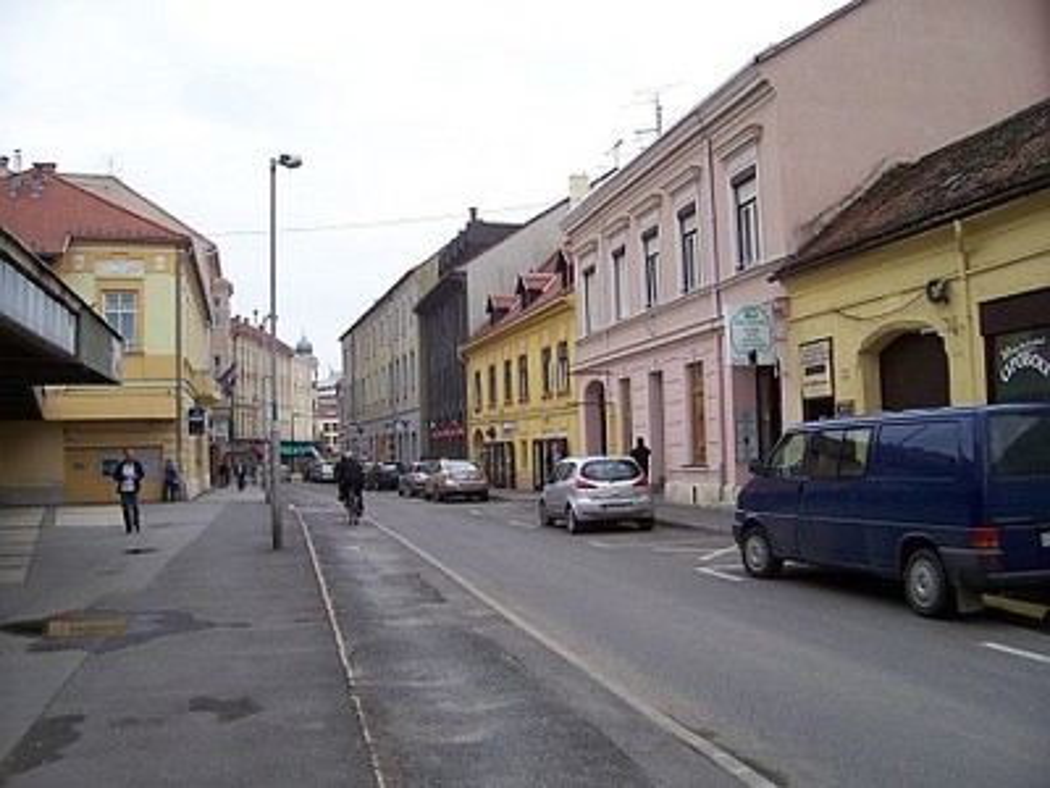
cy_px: 394
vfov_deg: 41.8
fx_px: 1031
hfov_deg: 54.0
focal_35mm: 34
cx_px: 525
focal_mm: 5.6
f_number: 2.7
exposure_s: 1/350
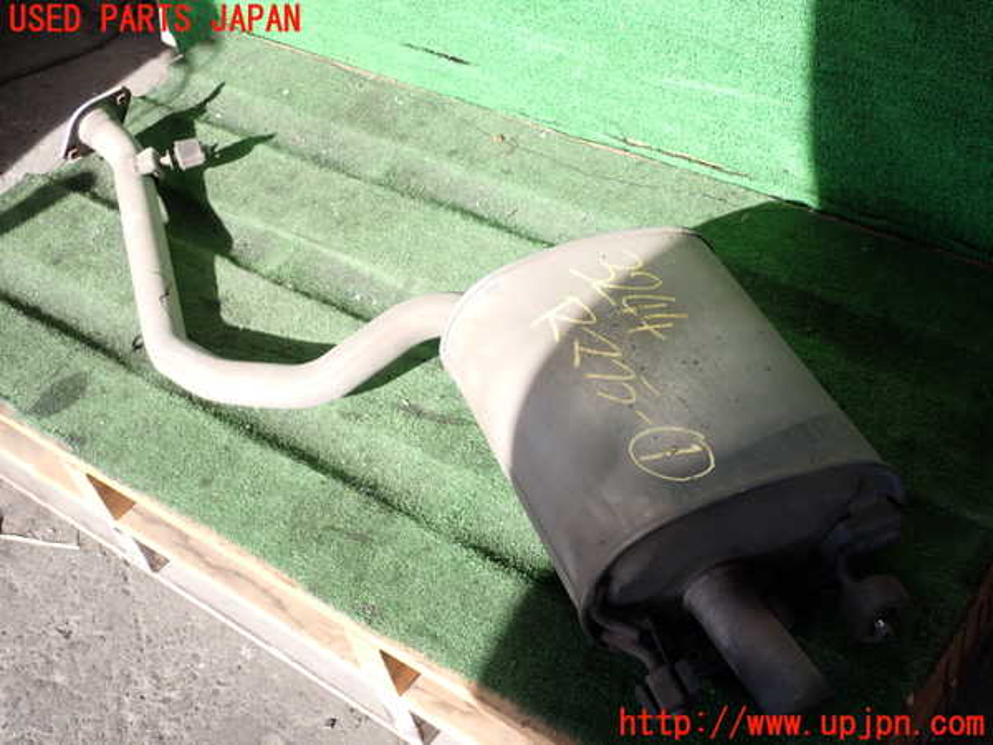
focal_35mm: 47
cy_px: 372
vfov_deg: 30.9
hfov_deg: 40.4
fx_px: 1348
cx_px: 496
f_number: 3.1
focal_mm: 8.4
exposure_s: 1/250
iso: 100
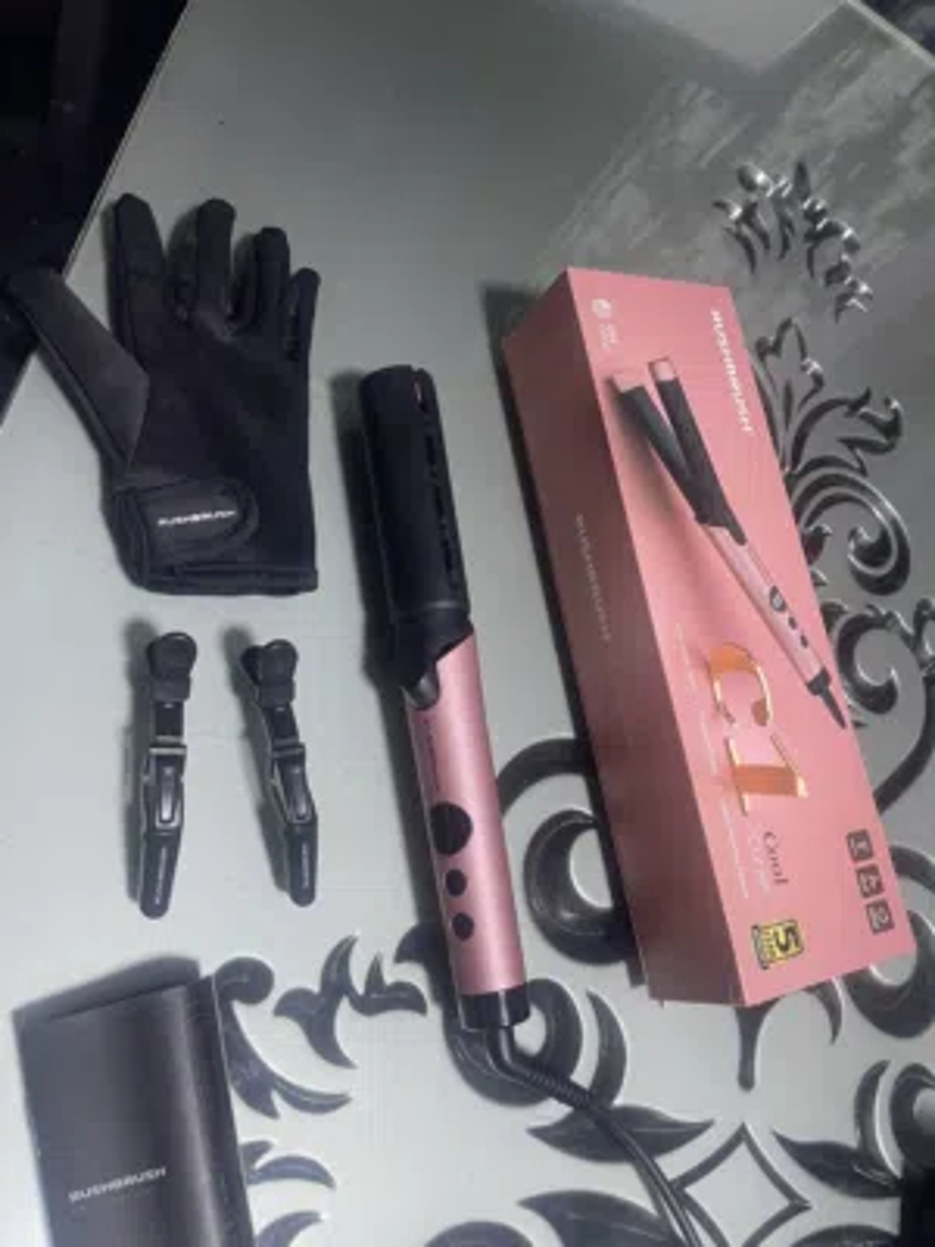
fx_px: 900
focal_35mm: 25
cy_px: 624
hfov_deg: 54.9
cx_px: 468
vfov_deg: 69.4
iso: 100
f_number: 1.6
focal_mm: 5.1
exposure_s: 1/50
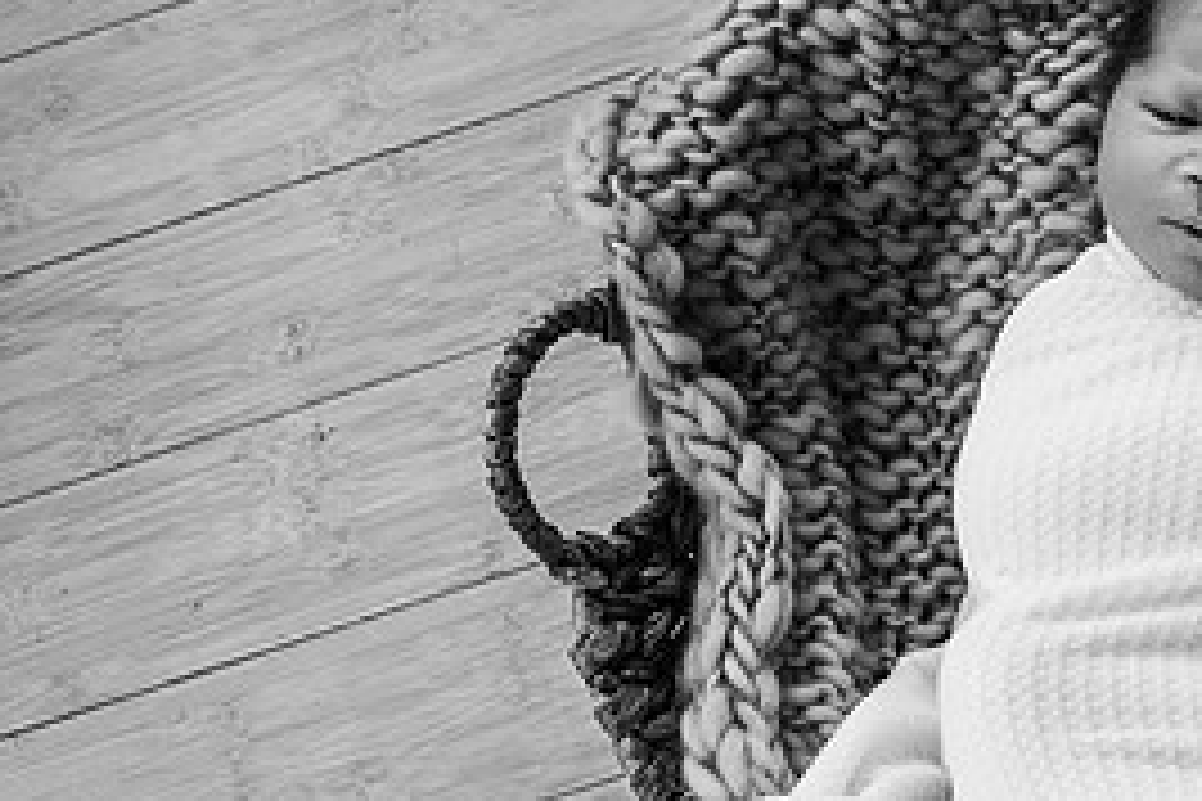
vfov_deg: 19.1
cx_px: 1193
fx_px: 2370
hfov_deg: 26.9
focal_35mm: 71
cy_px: 578
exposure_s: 1/250
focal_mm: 27.5
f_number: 3.5
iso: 500
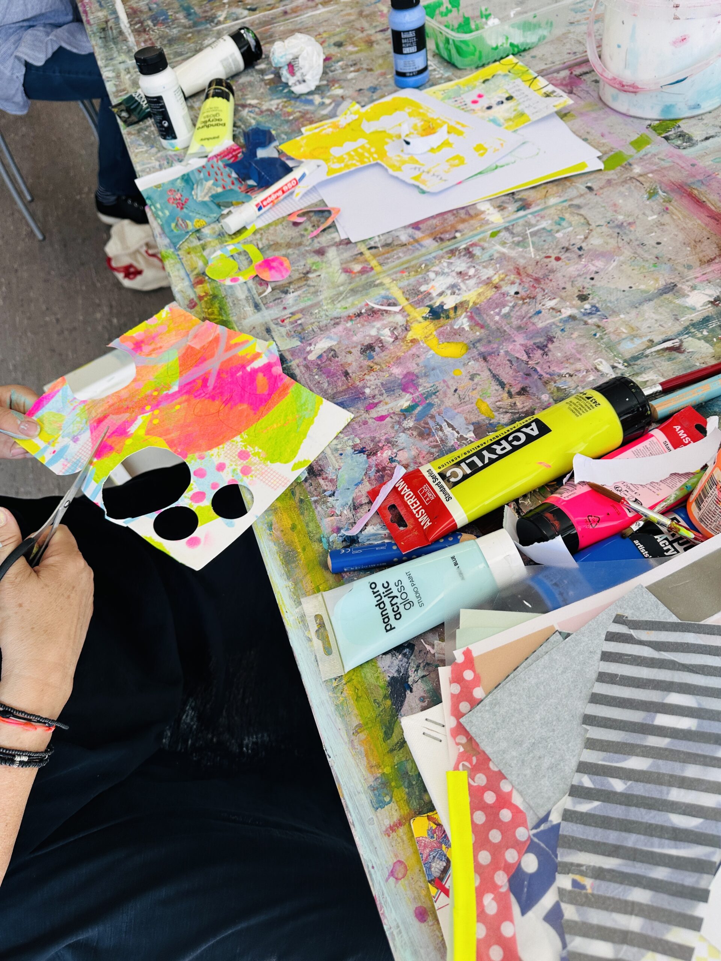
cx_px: 360
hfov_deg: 56.8
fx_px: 667
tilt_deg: -52.3
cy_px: 480
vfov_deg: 71.6
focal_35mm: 24
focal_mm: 6.86
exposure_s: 1/376
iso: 80
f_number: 1.78
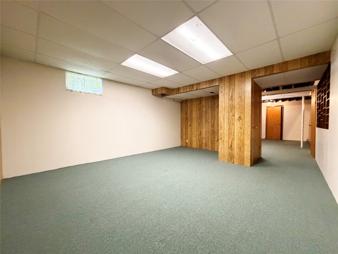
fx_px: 137
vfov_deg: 85.7
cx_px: 169
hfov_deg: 102.1
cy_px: 127
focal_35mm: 14
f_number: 2.2
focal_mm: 2.22
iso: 640
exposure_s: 1/60
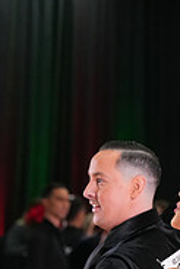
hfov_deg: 3.3
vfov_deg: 5.0
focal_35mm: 412
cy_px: 421
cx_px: 200
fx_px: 3084
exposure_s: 1/200
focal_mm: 131
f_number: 5.6
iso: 3200
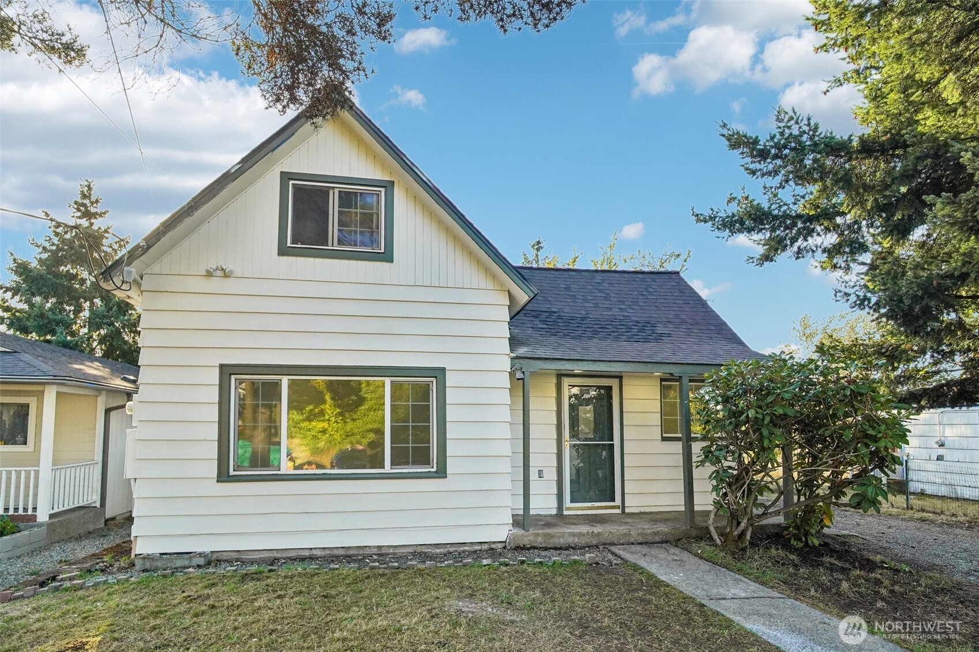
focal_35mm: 16
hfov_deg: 96.7
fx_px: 435
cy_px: 326
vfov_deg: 73.7
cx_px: 490
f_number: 8
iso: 1600
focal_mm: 16
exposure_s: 1/640
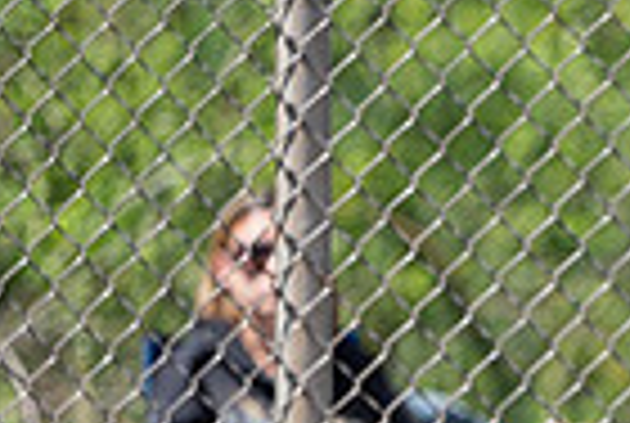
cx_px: 1066
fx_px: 12679
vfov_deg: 1.9
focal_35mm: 723
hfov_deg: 2.8
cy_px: 389
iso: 200
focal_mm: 175
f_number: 3.2
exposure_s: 1/2000
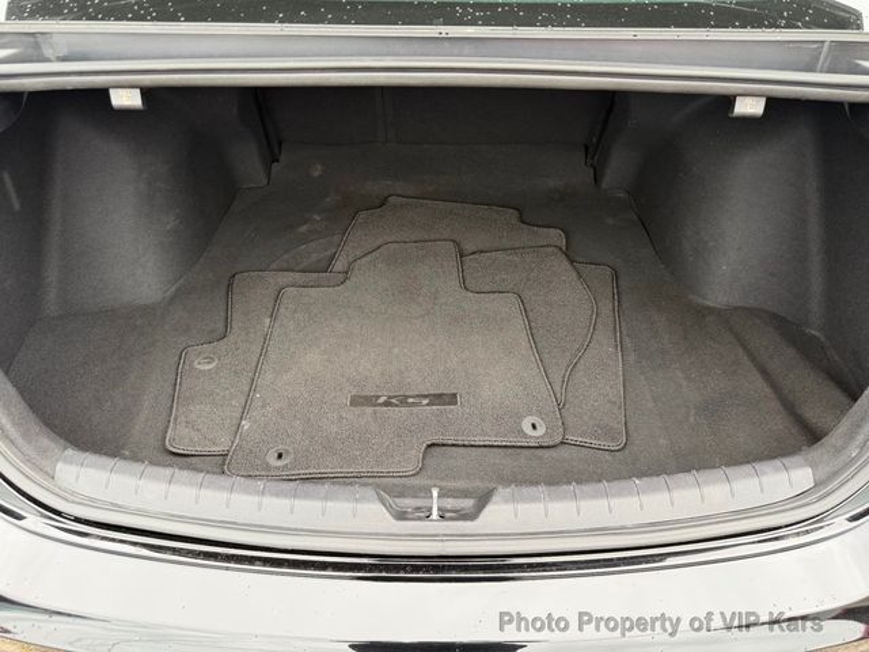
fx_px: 602
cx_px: 434
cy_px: 326
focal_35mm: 24
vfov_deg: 56.8
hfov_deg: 71.6
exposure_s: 1/121
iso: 200
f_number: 1.78
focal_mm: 6.76
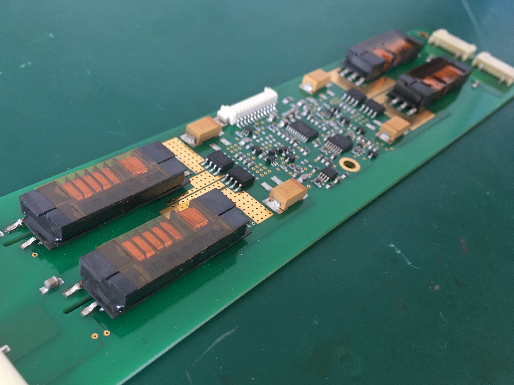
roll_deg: -17.8
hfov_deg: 53.8
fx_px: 505
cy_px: 217
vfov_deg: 41.7
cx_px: 222
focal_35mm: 34
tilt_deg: -41.5
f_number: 2.2
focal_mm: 4.15
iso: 125
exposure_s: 1/33
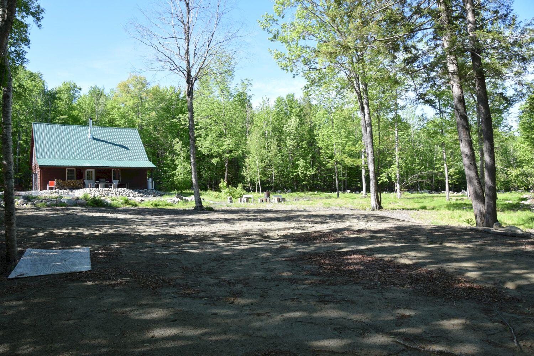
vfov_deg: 47.9
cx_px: 267
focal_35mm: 27
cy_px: 178
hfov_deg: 67.4
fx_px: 400
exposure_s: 1/250
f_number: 8
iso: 320
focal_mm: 18
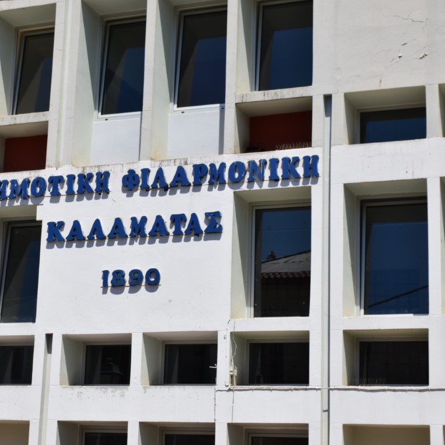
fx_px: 1120
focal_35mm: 77
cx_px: 162
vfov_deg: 22.5
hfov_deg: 22.4
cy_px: 223
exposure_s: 1/500
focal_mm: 40
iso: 200
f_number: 11
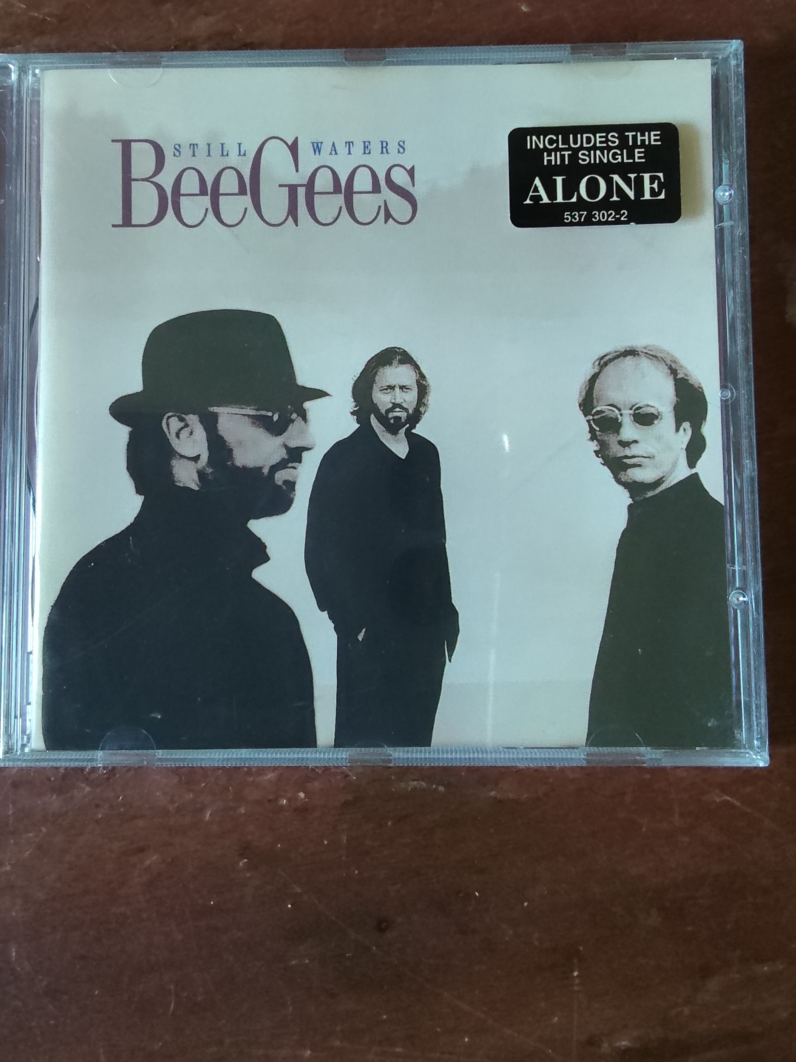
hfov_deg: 41.8
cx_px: 393
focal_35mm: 34
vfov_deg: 53.2
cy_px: 378
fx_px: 1042
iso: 640
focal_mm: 2.78
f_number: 2
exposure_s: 1/33.3
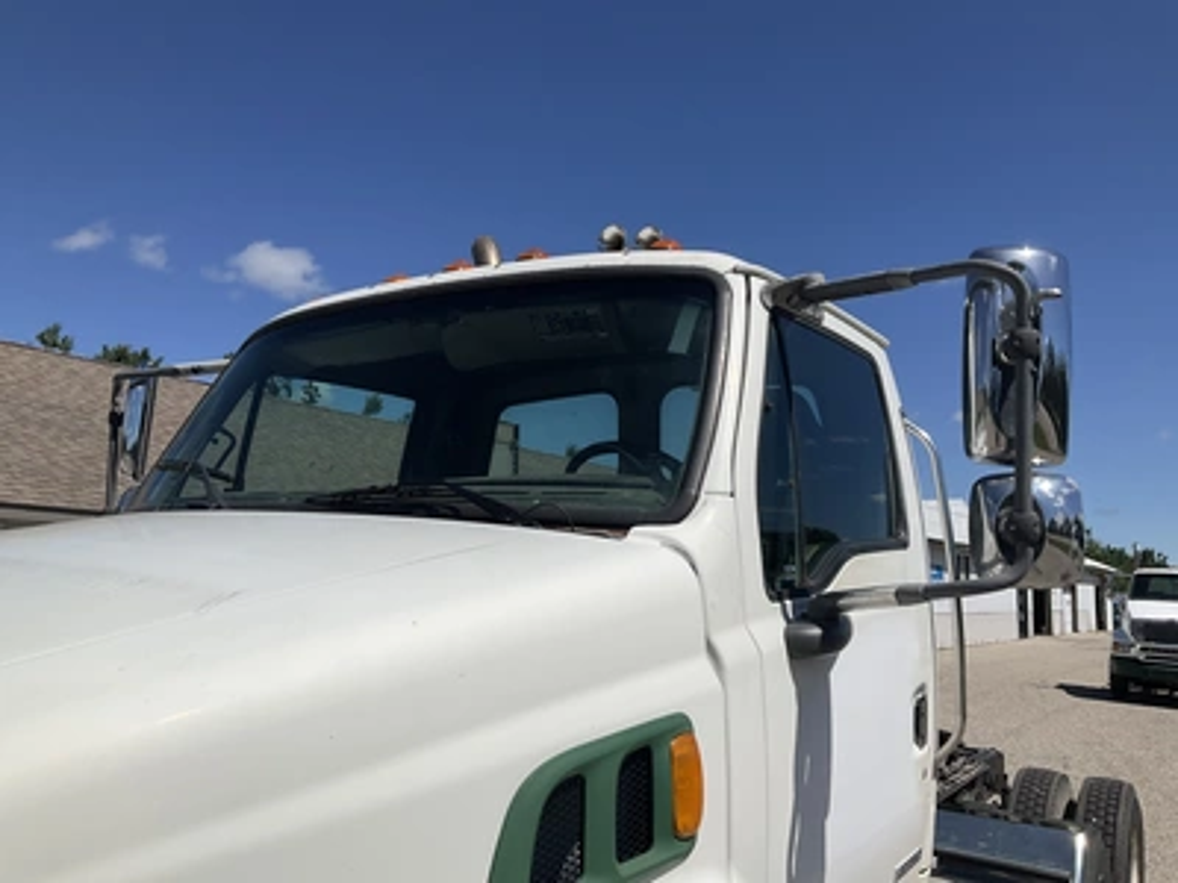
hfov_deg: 61.7
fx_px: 987
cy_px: 442
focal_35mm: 29
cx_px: 589
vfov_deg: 48.2
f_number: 1.8
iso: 25
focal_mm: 3
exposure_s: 1/5263
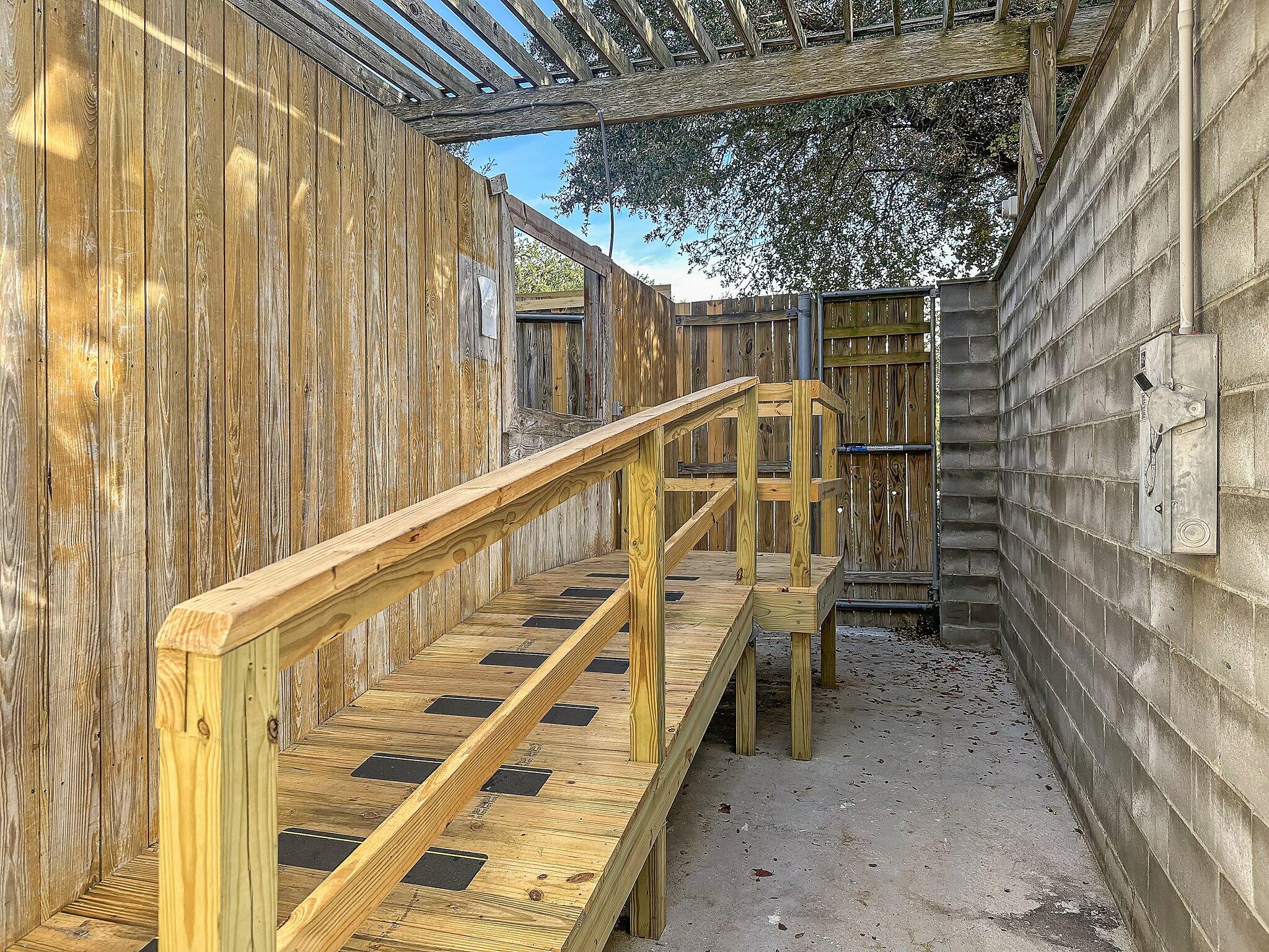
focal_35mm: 24
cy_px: 476
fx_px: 880
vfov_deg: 56.8
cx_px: 634
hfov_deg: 71.6
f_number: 1.78
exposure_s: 1/541
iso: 80
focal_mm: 6.86
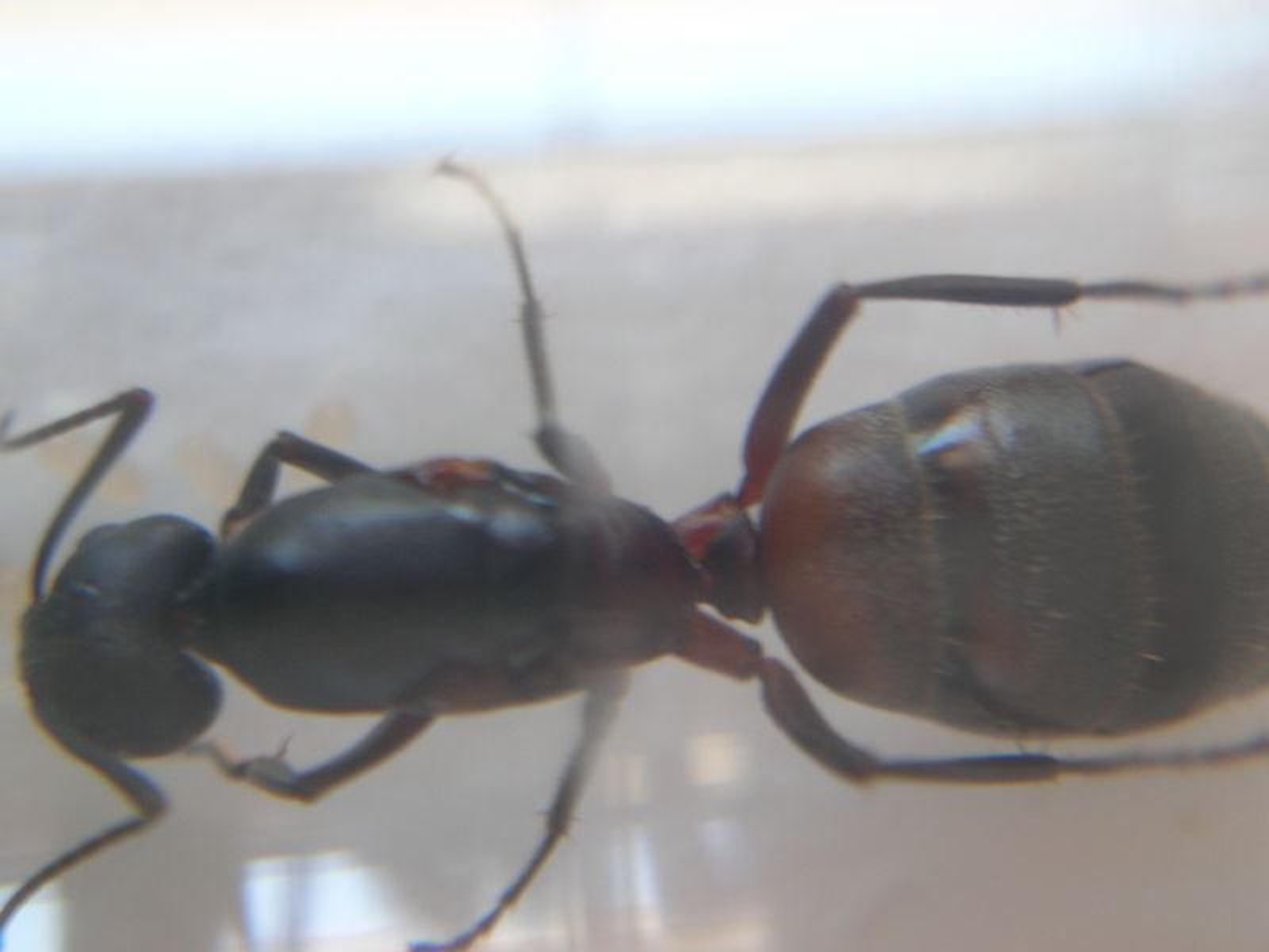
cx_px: 634
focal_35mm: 105
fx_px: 3849
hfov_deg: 18.7
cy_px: 476
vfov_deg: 14.1
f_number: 5.4
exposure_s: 1/13
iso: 50
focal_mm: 17.4
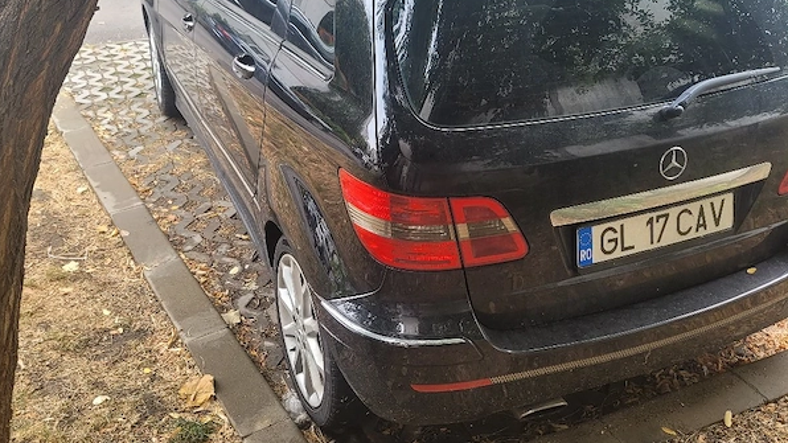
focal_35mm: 38
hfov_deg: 52.8
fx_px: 794
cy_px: 149
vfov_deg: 30.9
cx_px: 393
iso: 40
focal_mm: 5.4
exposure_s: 1/137
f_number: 1.8
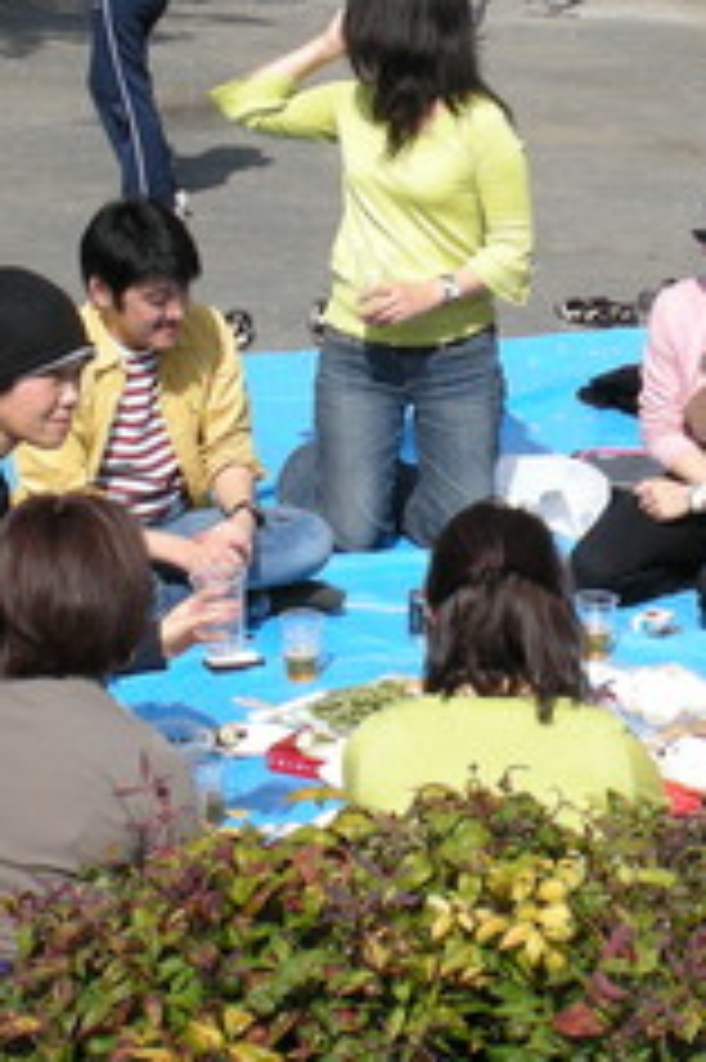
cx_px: 544
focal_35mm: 111
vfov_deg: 18.4
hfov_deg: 12.3
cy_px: 490
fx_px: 3270
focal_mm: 9.3
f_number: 5.6
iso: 64
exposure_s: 1/252
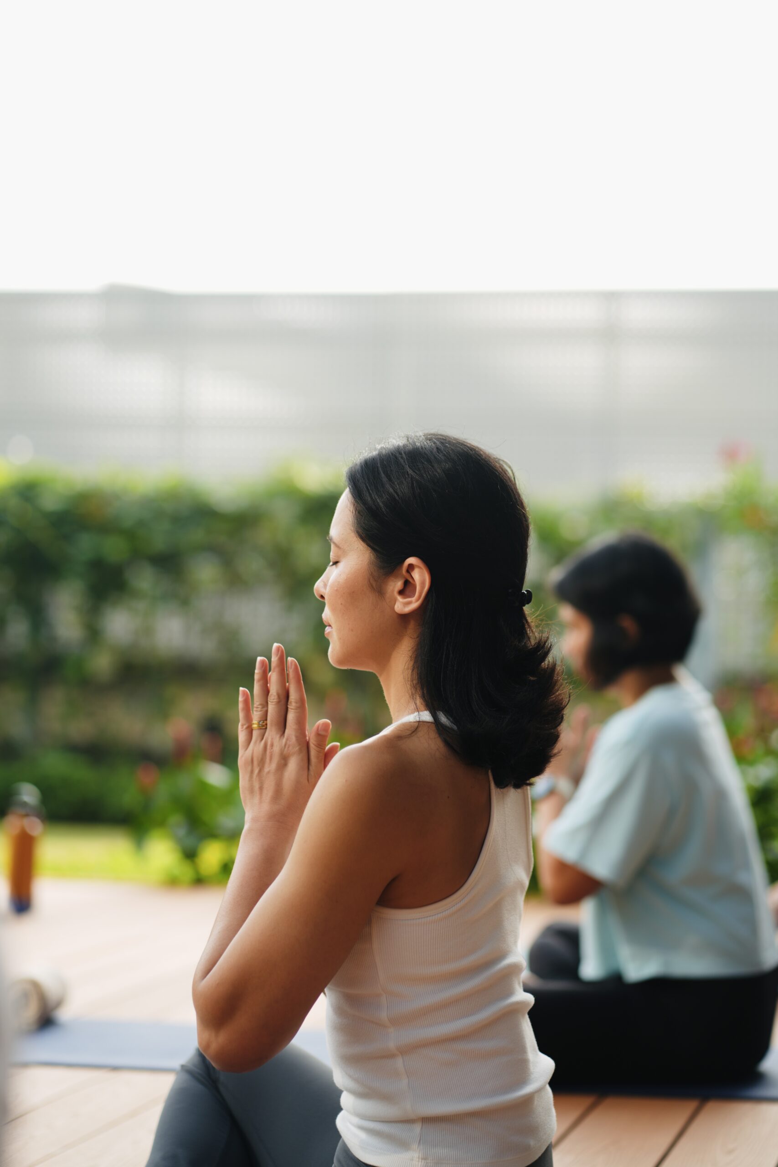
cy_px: 584
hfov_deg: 16.1
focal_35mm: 85
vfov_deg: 23.9
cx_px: 389
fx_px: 2755
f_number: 2.5
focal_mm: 85
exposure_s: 1/500
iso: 80
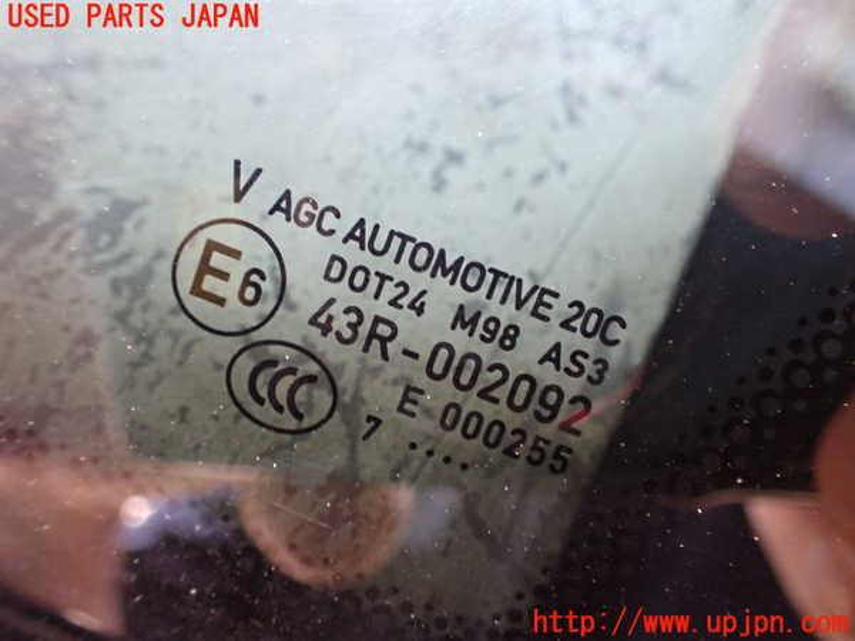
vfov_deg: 46.8
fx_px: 741
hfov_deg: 60.0
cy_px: 320
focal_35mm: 30
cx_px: 428
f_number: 2.3
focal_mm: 5.4
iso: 800
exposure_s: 1/40
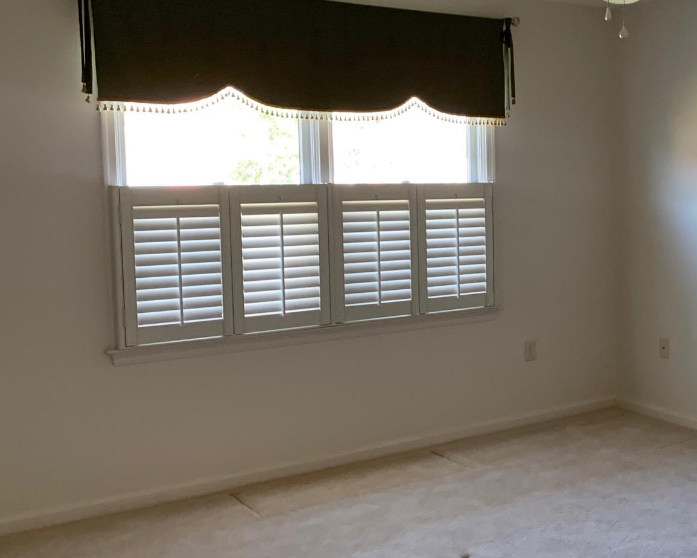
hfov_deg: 39.0
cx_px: 588
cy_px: 231
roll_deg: -0.2
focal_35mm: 45
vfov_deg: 33.4
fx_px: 928
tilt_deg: -4.8
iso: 200
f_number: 1.8
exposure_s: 1/60
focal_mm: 4.25
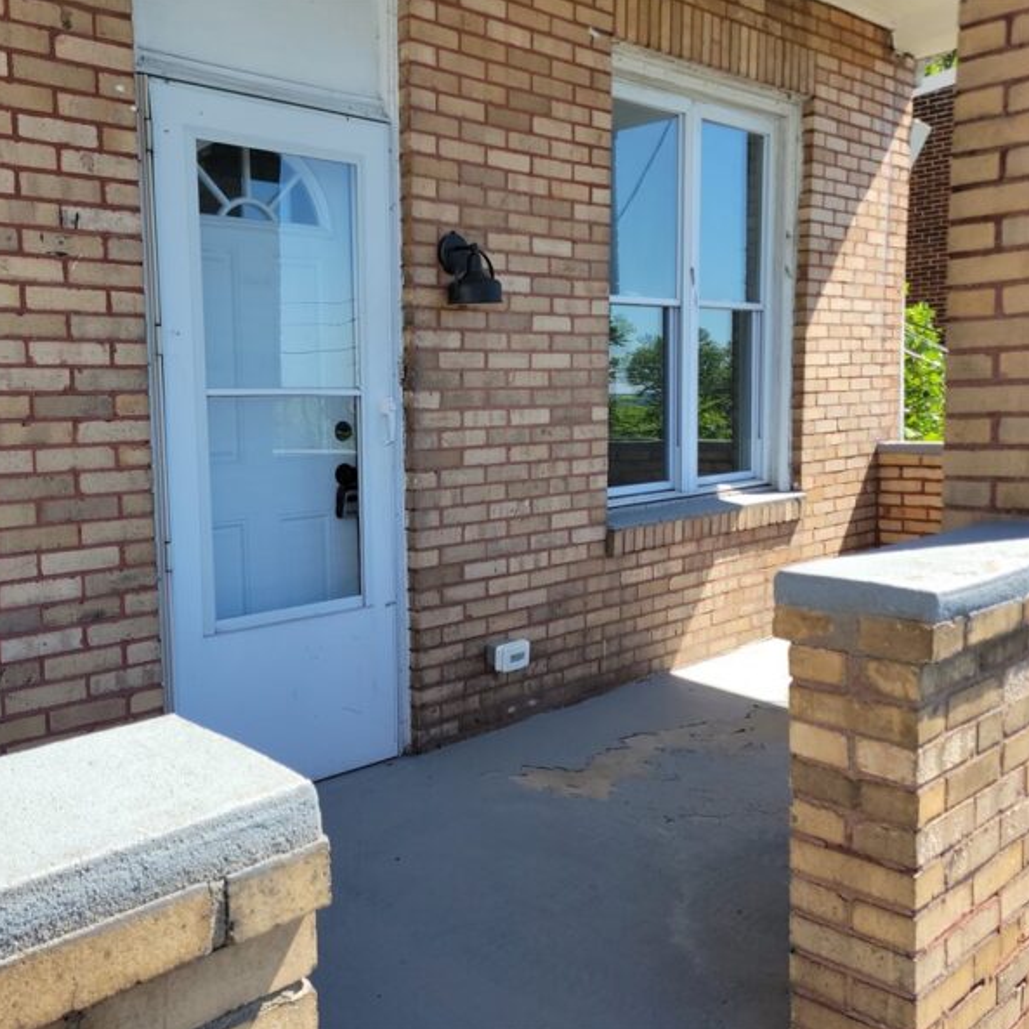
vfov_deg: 52.5
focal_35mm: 31
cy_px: 514
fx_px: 1043
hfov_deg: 52.1
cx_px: 397
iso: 40
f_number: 1.8
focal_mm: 5.4
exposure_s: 1/857
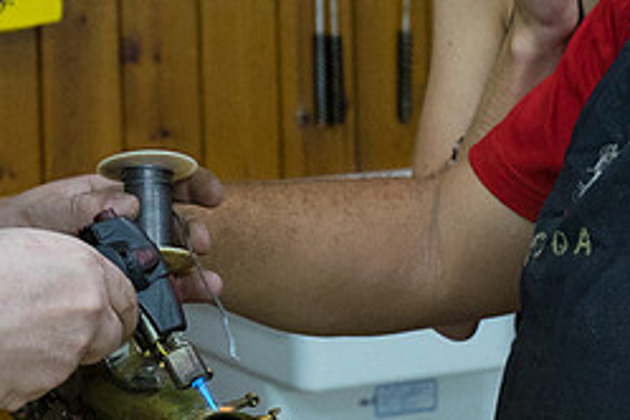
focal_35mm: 196
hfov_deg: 10.5
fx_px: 3430
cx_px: 266
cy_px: 67
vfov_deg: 7.0
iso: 6400
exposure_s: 1/45
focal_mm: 56
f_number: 7.1
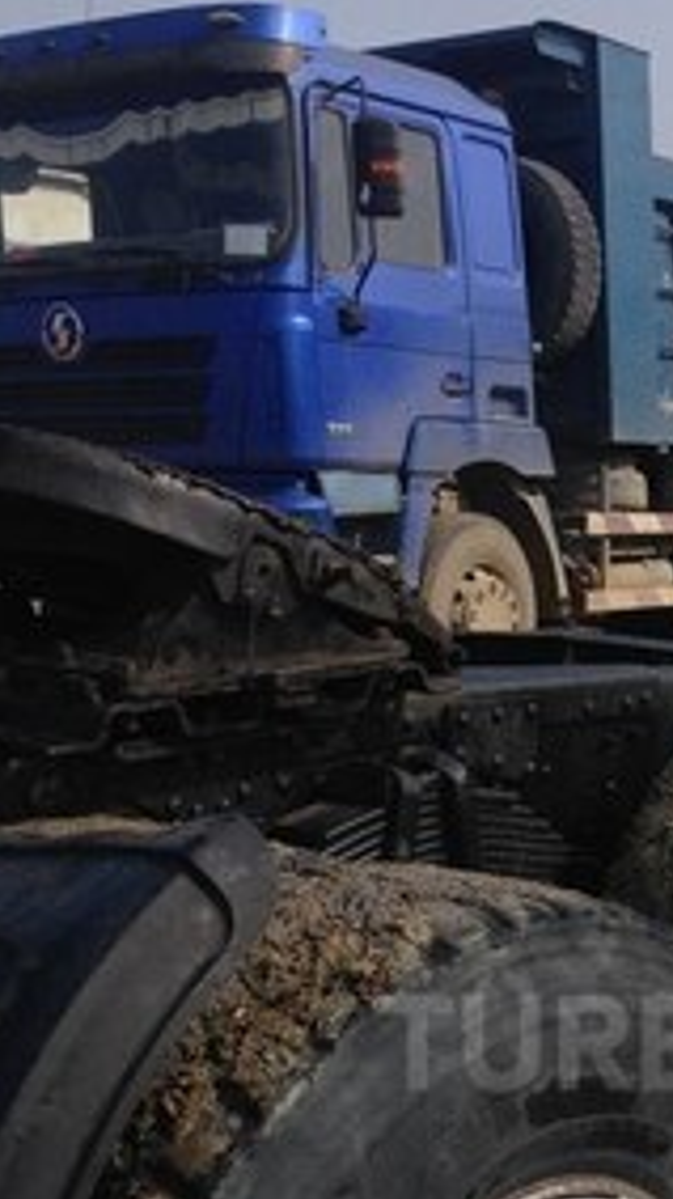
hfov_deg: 18.5
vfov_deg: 32.0
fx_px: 2000
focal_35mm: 63
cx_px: 707
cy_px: 1042
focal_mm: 4.12
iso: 50
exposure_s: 1/2262
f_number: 2.4
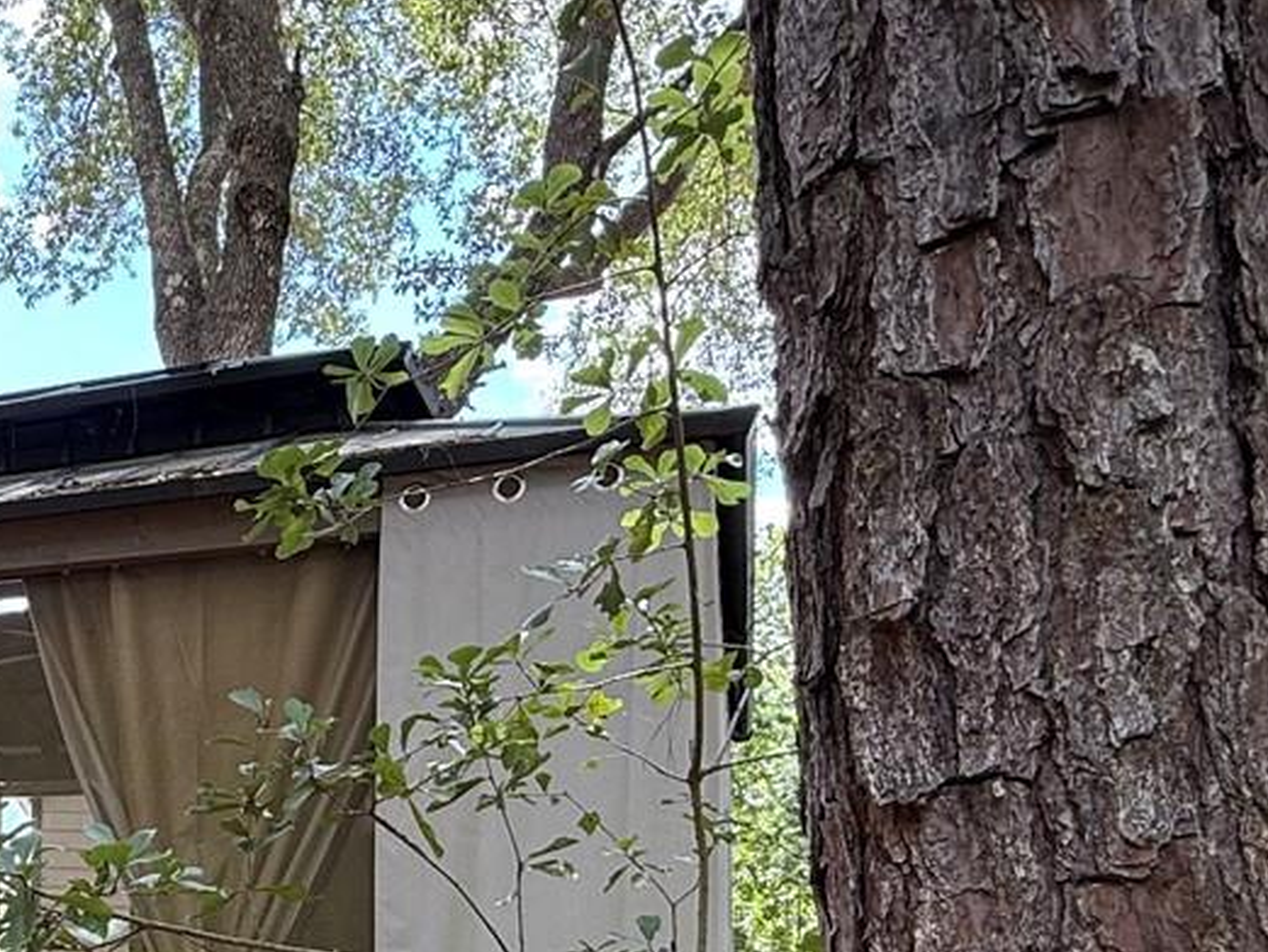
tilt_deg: +1.8
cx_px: 22
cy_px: 974
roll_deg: -2.0
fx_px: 1575
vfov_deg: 30.9
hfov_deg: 39.1
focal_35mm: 43
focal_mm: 2.22
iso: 64
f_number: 2.2
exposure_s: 1/112
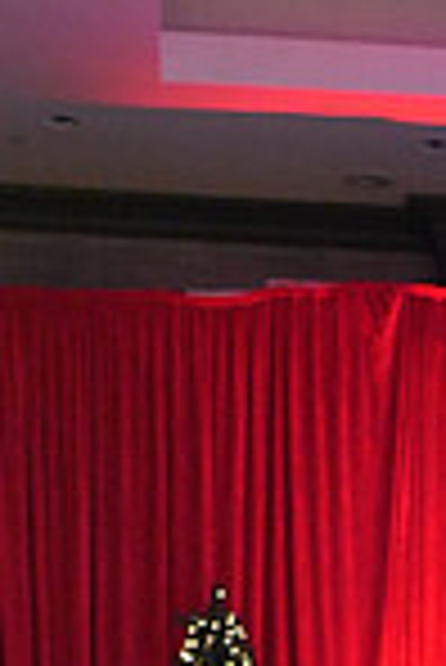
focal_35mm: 133
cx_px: 583
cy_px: 1220
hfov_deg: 10.1
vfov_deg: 13.7
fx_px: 2466
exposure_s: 1/400
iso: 4000
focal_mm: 34
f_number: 4
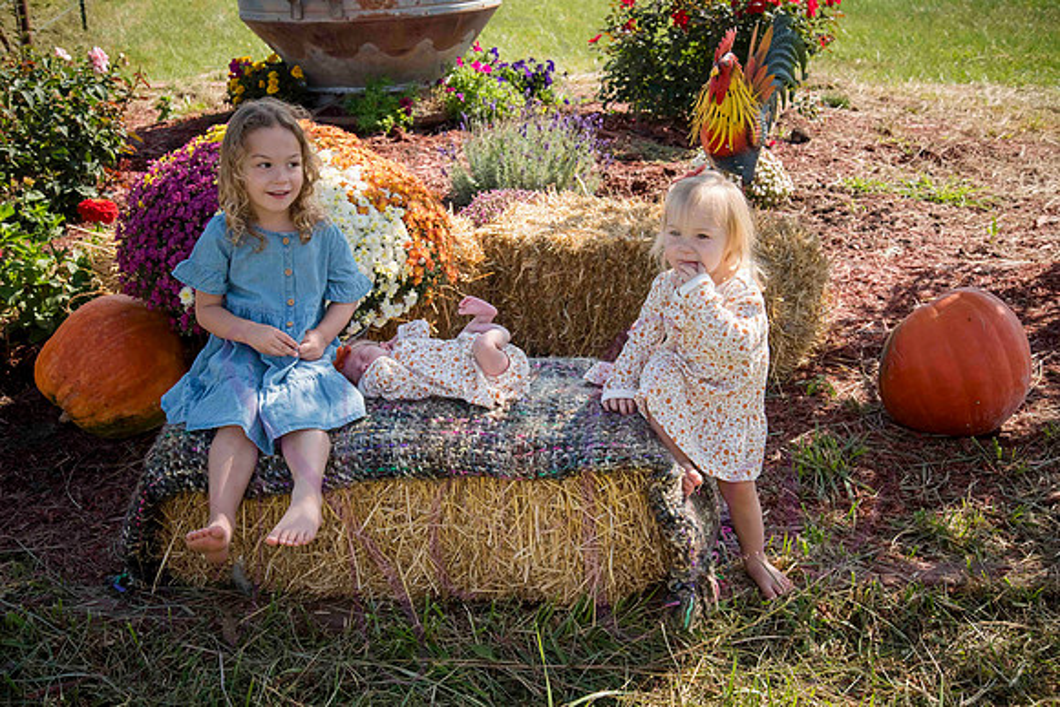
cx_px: 530
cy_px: 354
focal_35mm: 48
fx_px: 1414
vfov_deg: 28.1
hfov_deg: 41.1
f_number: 9
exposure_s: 1/500
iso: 400
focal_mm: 48
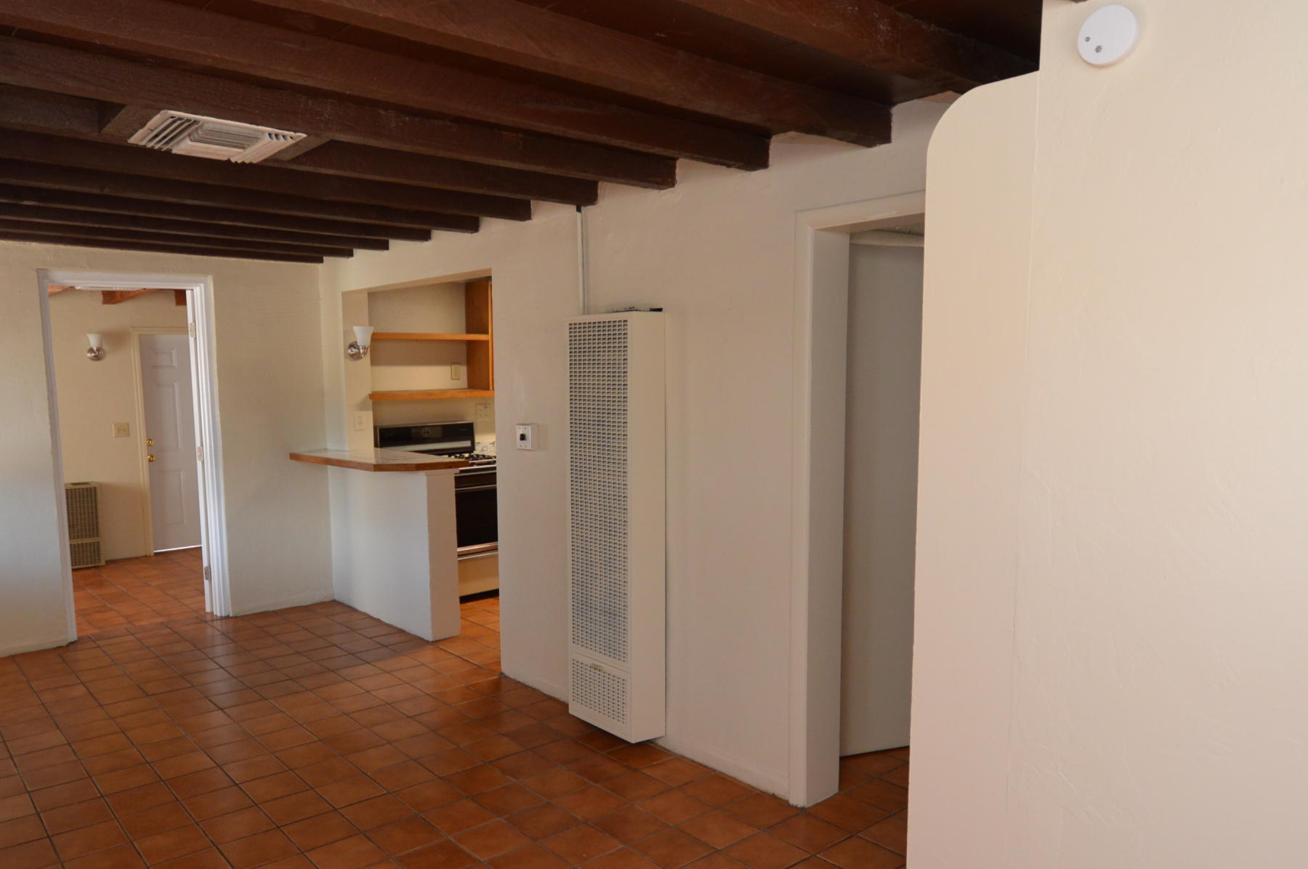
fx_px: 907
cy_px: 462
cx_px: 578
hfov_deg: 71.3
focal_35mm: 25
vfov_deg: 51.1
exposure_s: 1/60
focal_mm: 10
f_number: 4
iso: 400
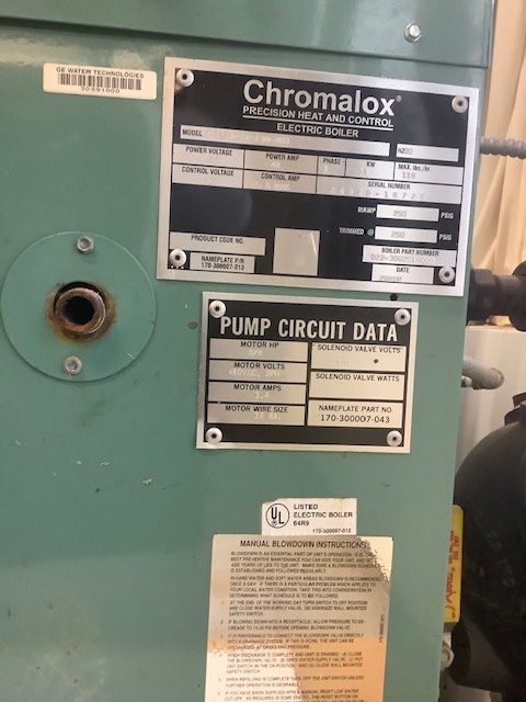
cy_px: 351
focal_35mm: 31
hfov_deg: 45.4
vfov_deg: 58.4
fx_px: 628
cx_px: 263
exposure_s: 1/60
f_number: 2.4
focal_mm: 3.3
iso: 320
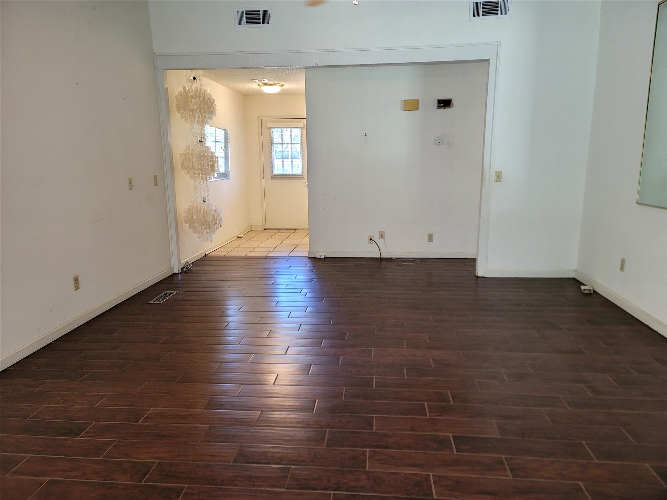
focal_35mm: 25
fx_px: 482
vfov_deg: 54.9
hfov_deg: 69.4
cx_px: 334
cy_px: 250
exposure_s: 1/60
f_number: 1.8
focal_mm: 7
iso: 200
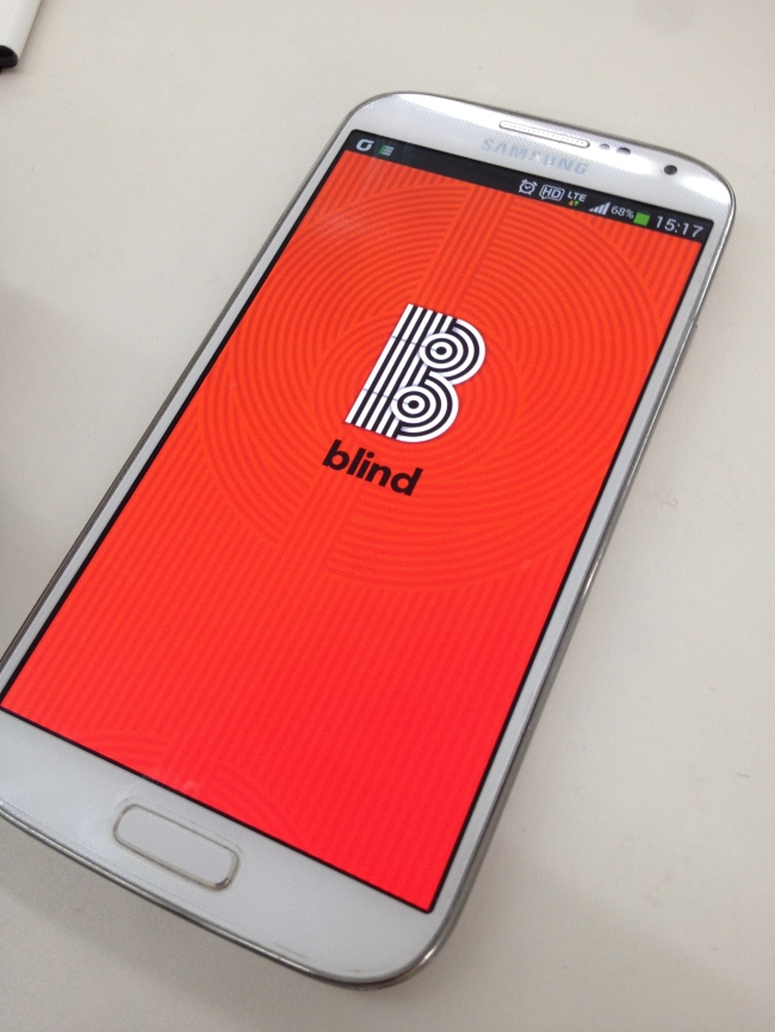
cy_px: 516
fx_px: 1044
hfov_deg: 40.7
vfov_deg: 52.6
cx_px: 388
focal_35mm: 35
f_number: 2.4
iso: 50
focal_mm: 4.28
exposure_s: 1/30
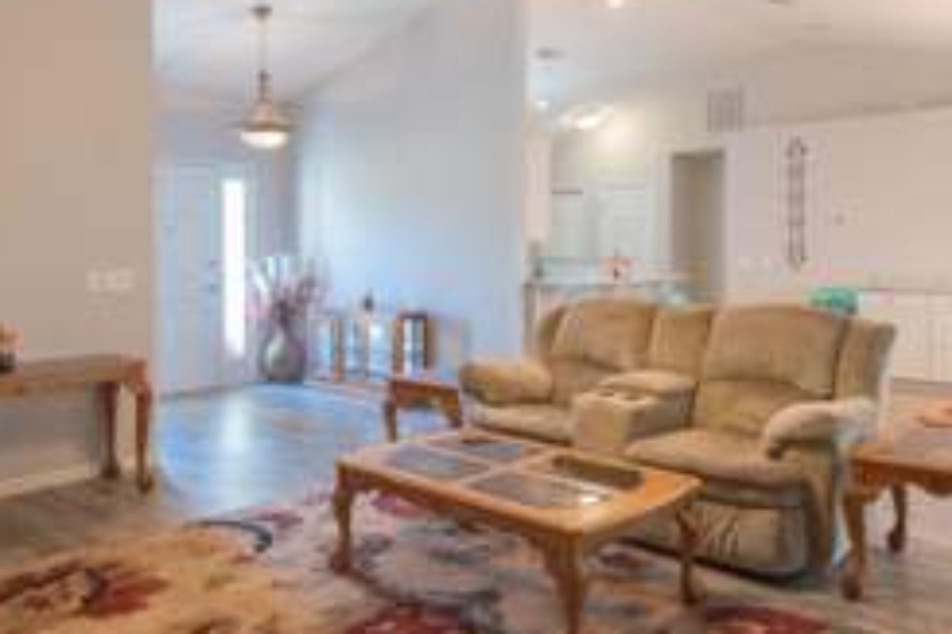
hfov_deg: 61.9
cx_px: 459
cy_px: 257
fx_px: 793
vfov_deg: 43.4
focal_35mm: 30
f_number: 5.6
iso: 1250
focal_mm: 10
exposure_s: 1/13
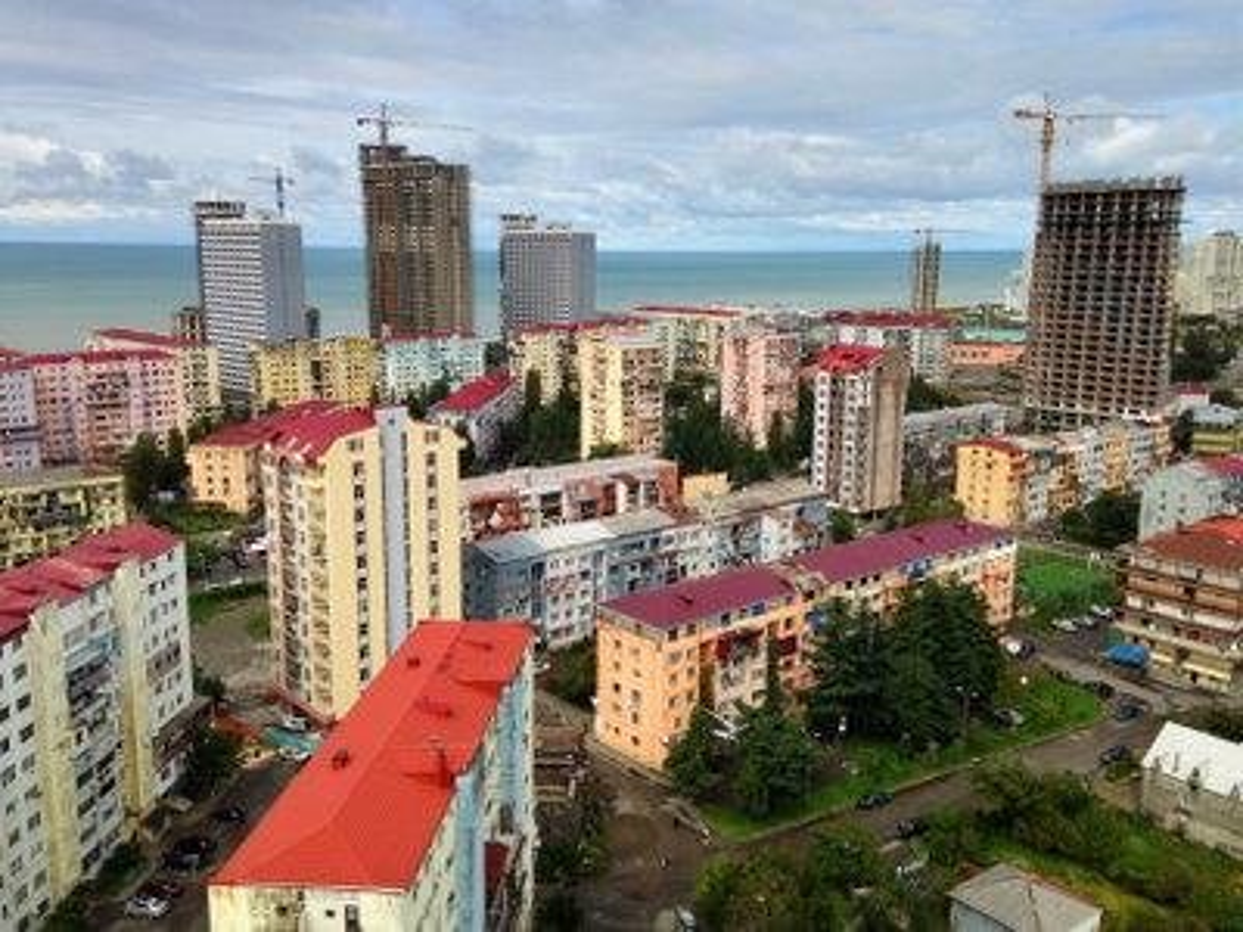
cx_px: 622
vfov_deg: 42.9
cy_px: 466
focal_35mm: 33
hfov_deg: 55.4
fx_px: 1185
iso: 50
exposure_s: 1/3195
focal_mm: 4.12
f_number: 2.4
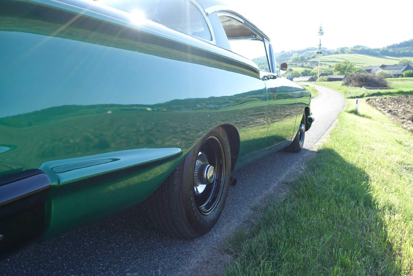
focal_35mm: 30
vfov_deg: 43.6
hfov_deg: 61.9
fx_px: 344
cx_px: 206
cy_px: 138
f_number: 4
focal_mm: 10.89
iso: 125
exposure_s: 1/200
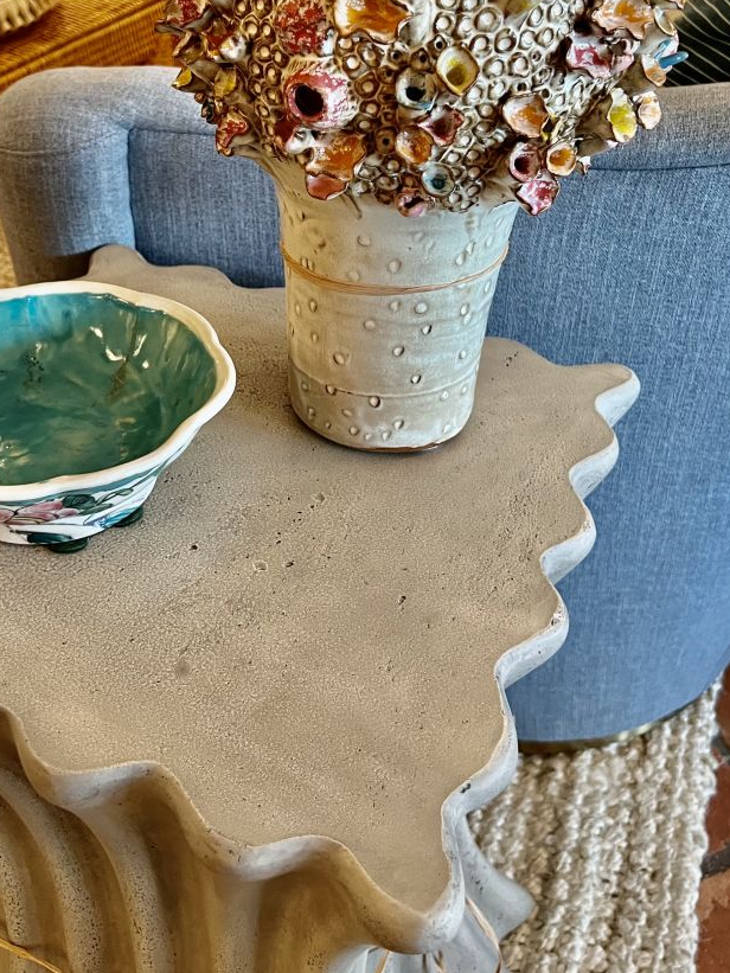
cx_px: 331
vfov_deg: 47.9
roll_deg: -0.7
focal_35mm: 38
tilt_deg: -31.6
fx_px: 1068
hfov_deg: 37.7
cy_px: 302
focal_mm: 5.7
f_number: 1.5
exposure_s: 1/60
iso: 160
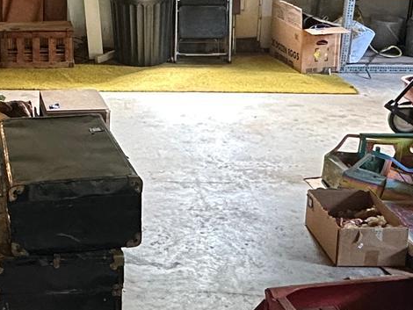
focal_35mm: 61
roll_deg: +0.1
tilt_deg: -15.4
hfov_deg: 30.7
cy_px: 91
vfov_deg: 23.9
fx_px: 728
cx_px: 68
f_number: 2.2
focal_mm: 2.22
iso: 500
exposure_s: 1/60
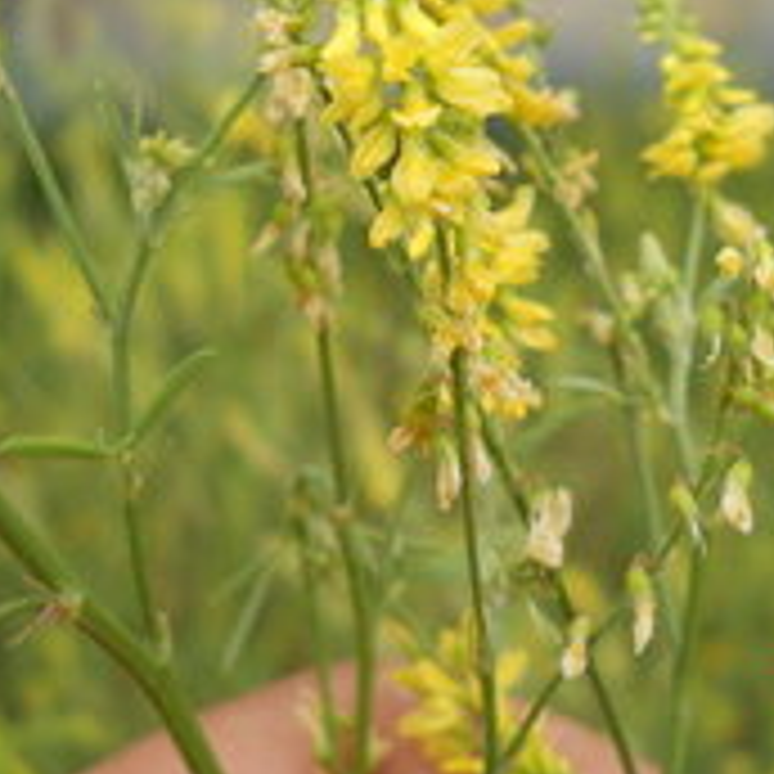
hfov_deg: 23.2
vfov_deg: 23.1
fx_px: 1872
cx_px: 522
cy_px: 191
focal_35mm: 74
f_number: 3.1
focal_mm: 6.72
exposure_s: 1/160
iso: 80
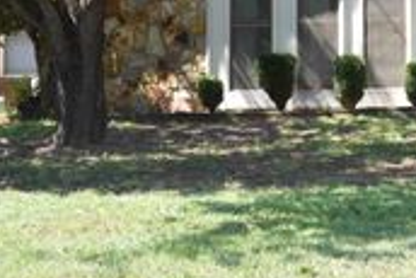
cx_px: 469
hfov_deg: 16.2
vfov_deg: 11.0
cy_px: -66
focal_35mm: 122
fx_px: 1411
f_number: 8
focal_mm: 28
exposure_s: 1/250
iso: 320
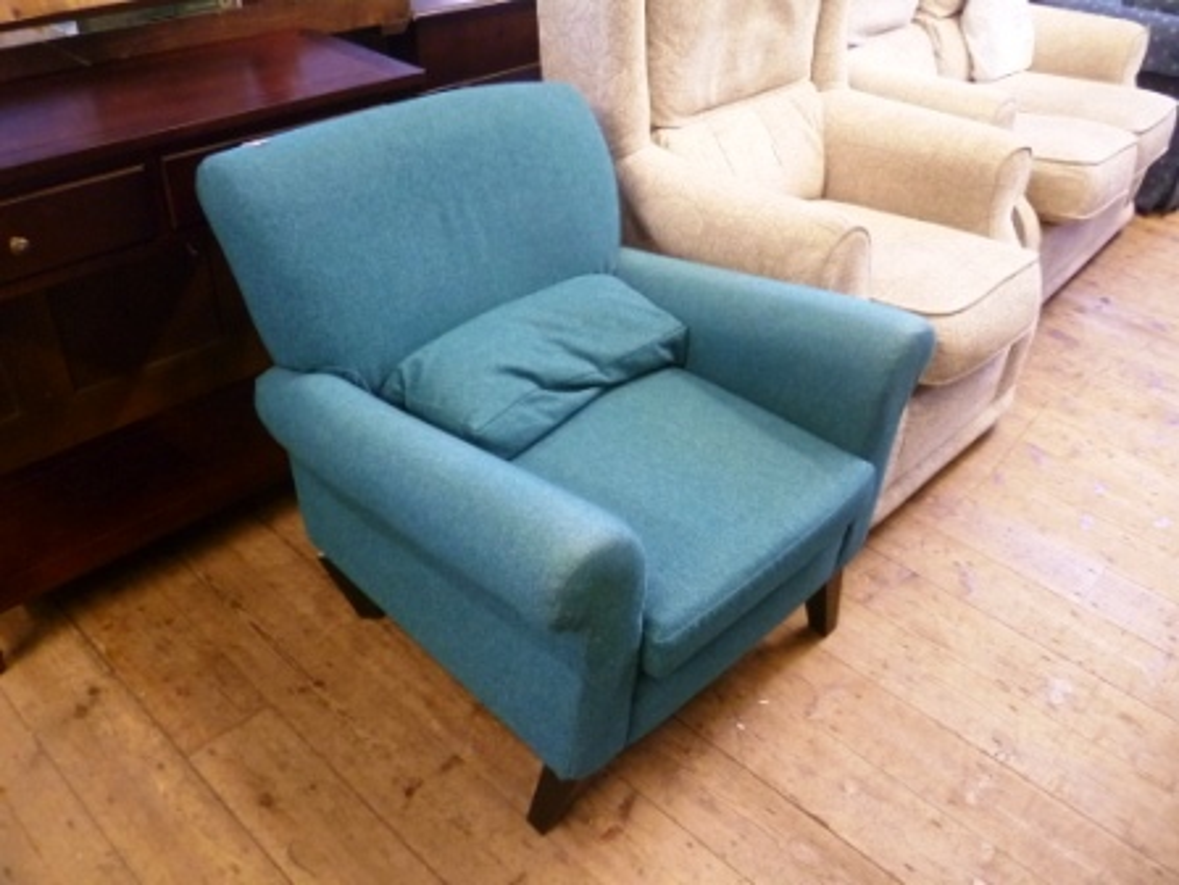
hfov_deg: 63.4
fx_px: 954
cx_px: 590
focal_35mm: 28
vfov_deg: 49.7
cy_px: 442
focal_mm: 5
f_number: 2.8
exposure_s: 1/25
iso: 400
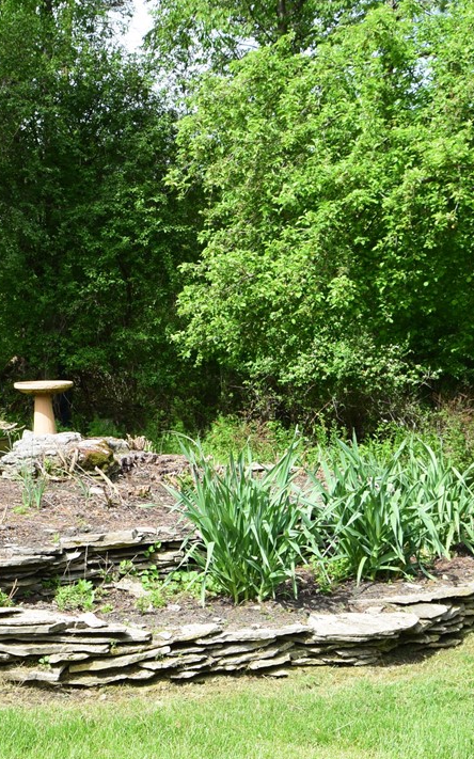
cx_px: 18
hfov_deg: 22.4
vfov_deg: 36.3
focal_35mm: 56
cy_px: 380
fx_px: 1158
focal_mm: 24
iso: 400
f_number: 10
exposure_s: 1/250
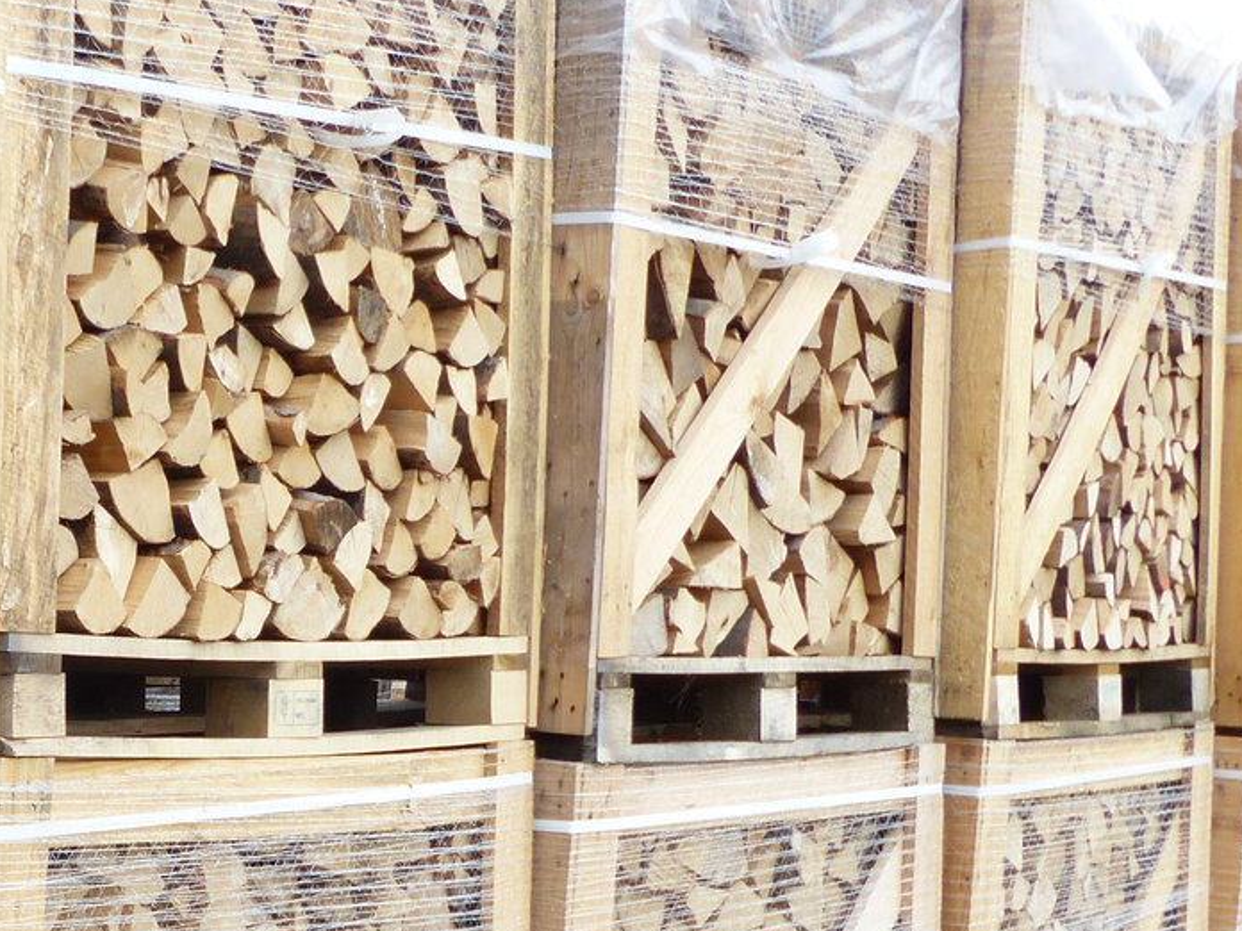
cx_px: -7
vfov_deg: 16.0
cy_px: 744
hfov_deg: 20.6
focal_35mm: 92
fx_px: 3301
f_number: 4
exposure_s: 1/200
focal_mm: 7.1
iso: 100
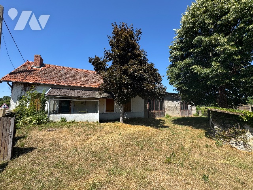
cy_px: 95
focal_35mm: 14
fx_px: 102
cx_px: 126
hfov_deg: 102.1
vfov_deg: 85.7
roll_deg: +0.6
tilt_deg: +6.4
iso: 50
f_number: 2.2
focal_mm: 2.22
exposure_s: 1/932
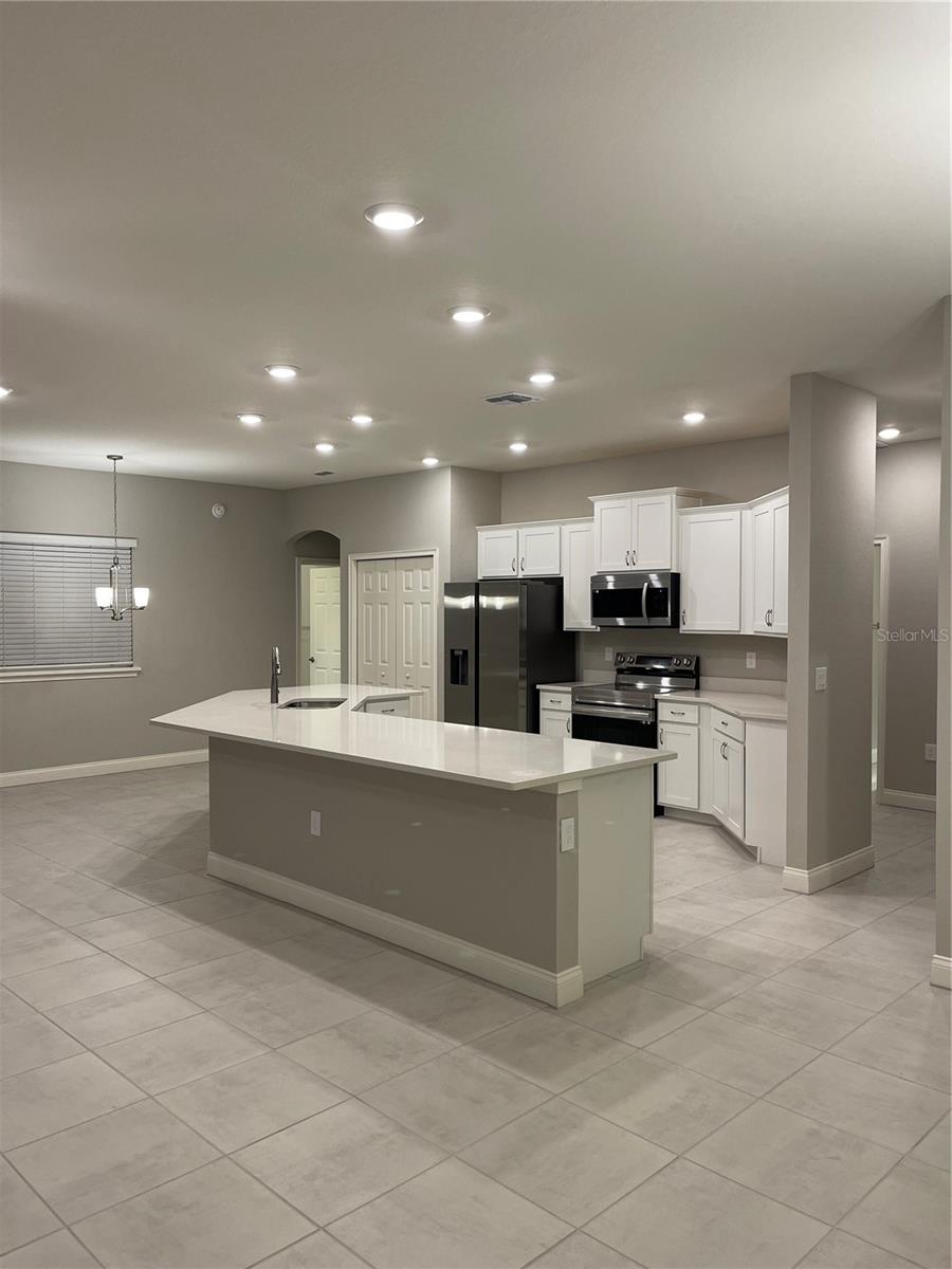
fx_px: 953
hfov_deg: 53.1
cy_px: 634
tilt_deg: -0.8
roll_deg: -1.1
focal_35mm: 26
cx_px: 476
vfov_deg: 67.3
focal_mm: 5.1
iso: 125
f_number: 1.6
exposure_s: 1/120
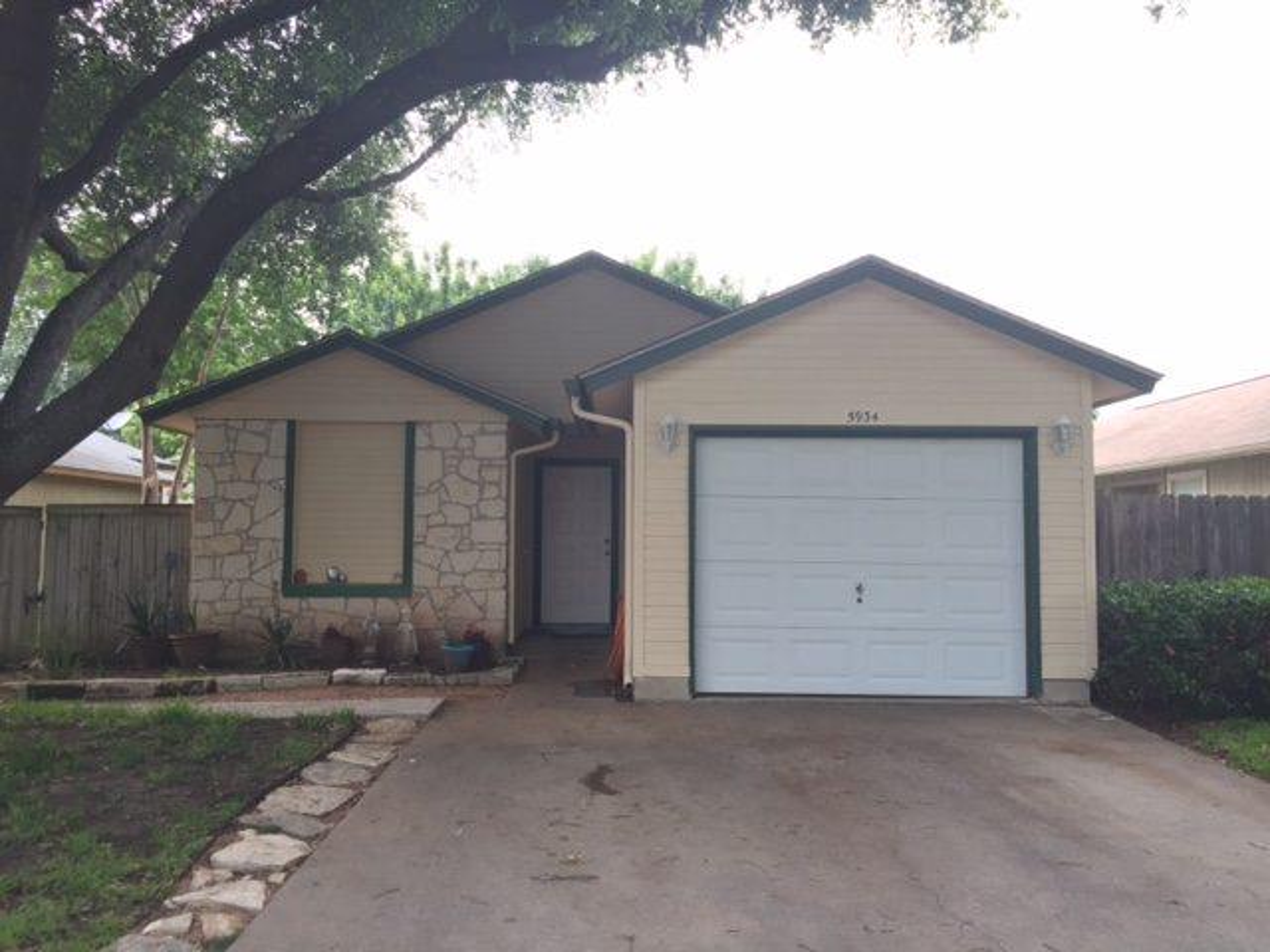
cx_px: 635
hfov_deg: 61.7
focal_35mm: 29
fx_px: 1064
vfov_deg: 48.2
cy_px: 476
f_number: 2.2
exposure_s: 1/120
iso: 50
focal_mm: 4.15
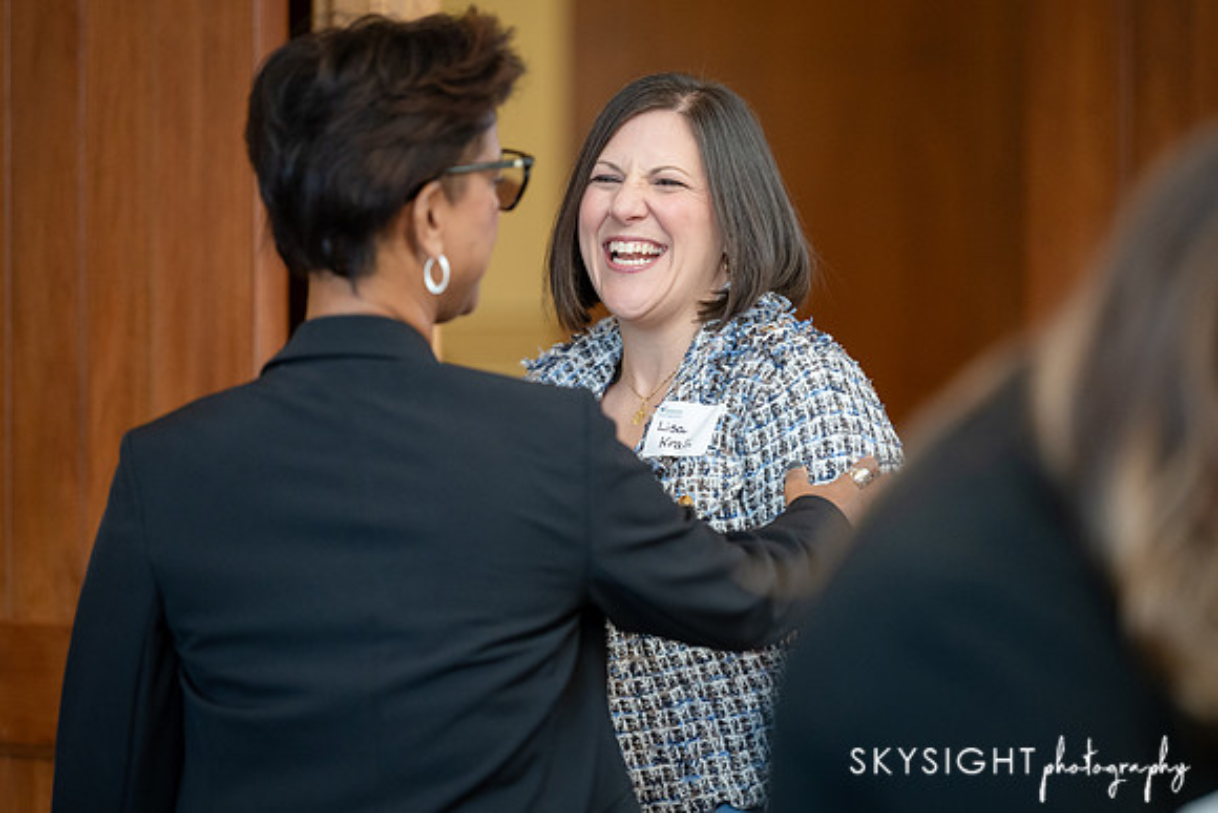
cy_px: 406
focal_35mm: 161
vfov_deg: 8.5
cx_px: 609
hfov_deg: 12.7
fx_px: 5456
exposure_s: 1/800
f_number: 2.8
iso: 3200
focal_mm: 160
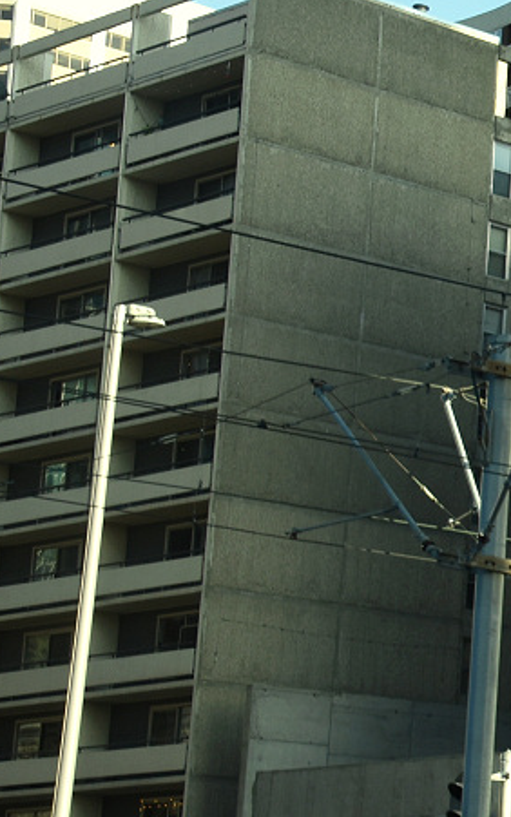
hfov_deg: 10.0
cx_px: 1149
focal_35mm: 117
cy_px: 393
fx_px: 2616
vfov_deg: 17.8
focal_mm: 27
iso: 200
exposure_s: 1/125
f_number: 11
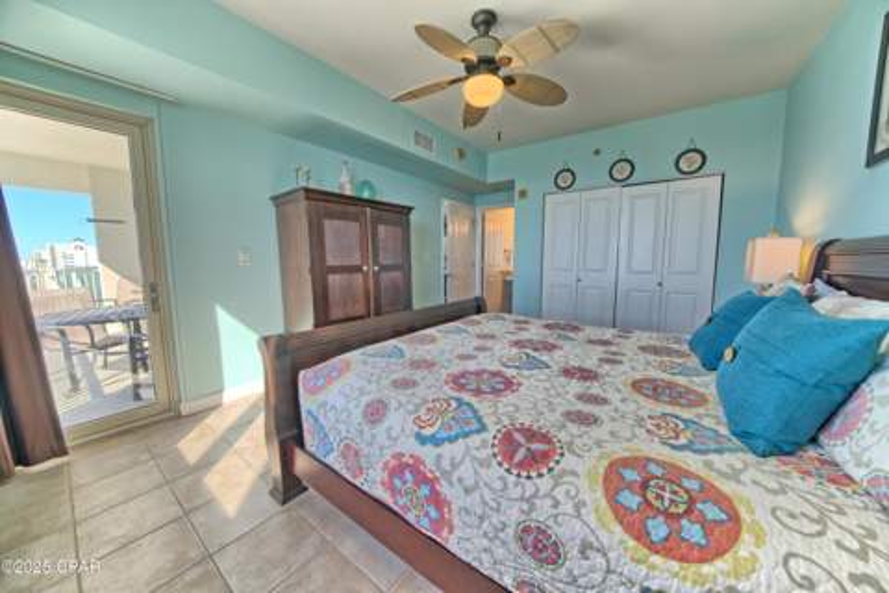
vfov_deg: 90.0
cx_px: 444
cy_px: 296
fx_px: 296
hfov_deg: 112.6
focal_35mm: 12
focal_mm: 12
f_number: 8
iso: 500
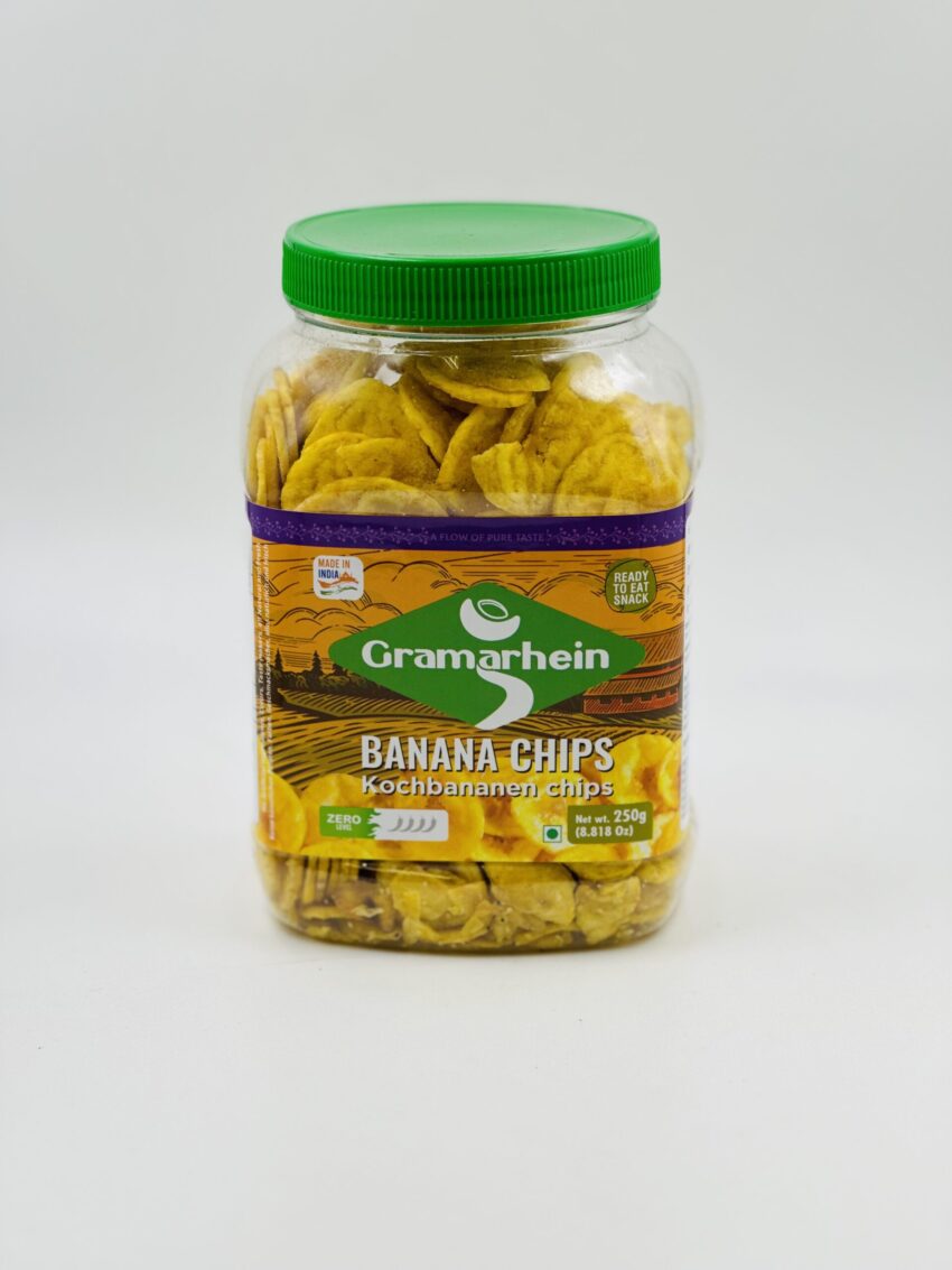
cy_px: 635
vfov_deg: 25.3
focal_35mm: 77
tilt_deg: -15.3
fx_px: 2823
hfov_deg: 19.1
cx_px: 476
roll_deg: +0.2
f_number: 2.8
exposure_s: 1/100
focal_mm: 9
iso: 32
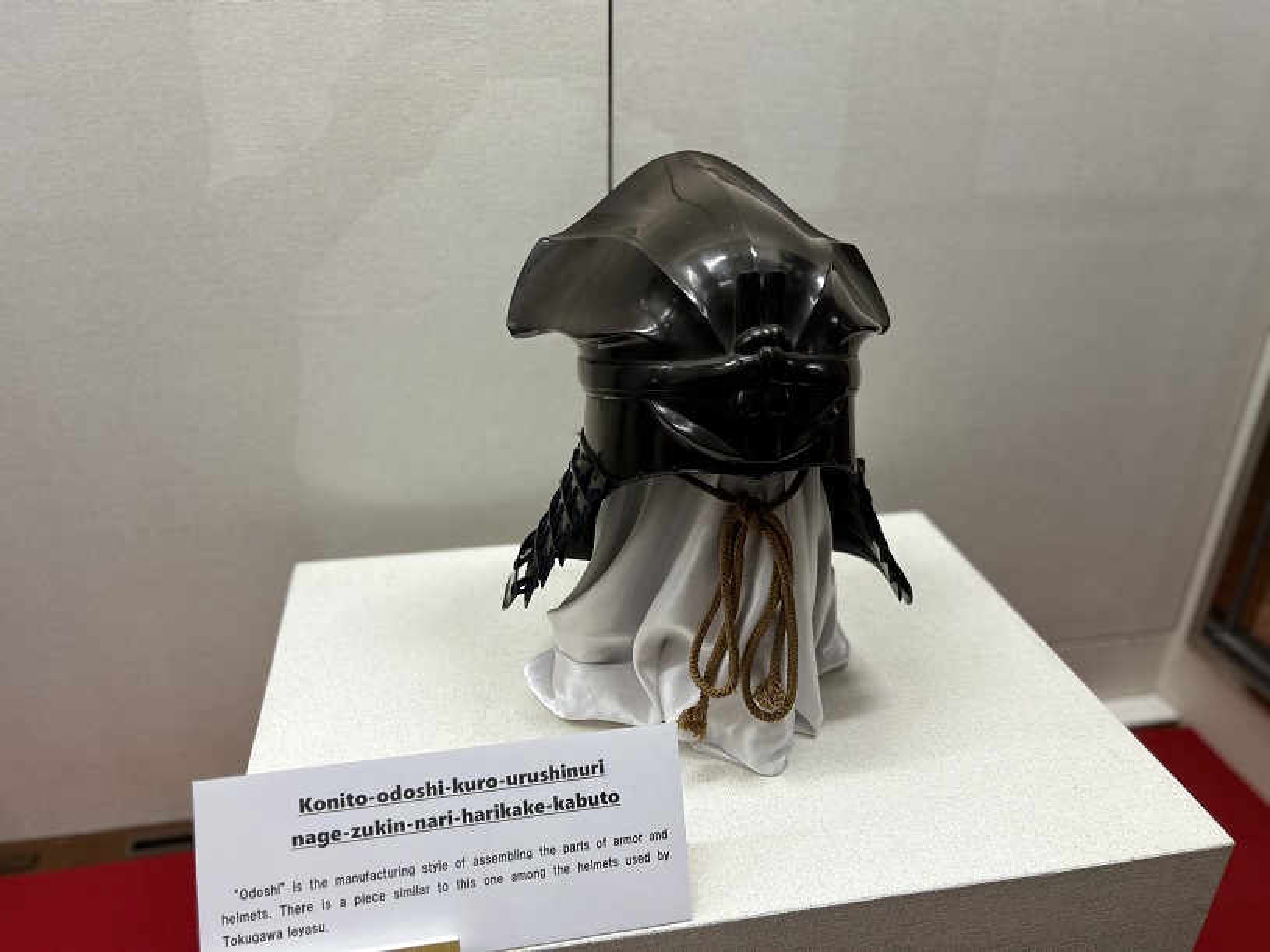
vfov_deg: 53.1
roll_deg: +0.2
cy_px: 476
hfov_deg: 67.3
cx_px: 635
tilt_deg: -25.4
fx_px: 954
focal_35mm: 26
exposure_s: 1/60
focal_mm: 5.7
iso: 125
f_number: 1.5
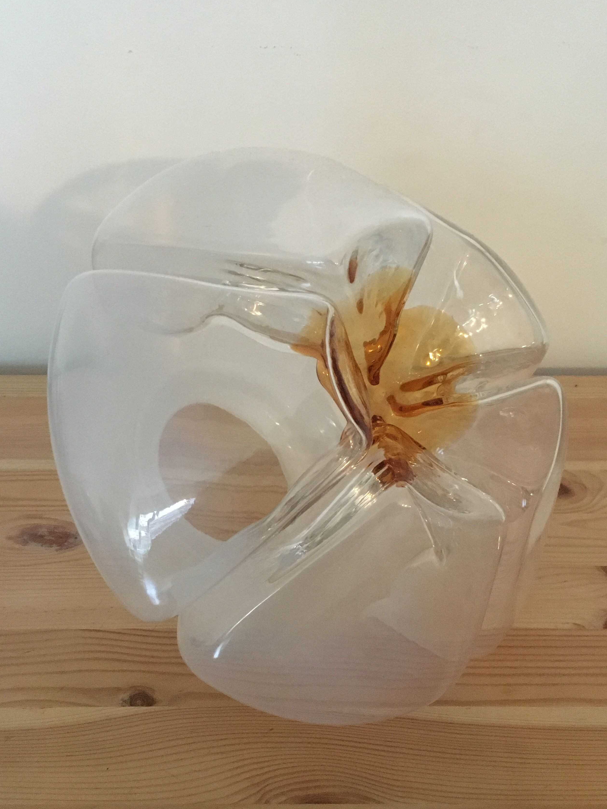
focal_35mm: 35
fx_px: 818
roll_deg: -0.2
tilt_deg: -27.4
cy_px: 423
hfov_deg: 40.7
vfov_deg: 52.6
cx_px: 303
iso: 320
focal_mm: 4.15
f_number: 2.2
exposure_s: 1/17
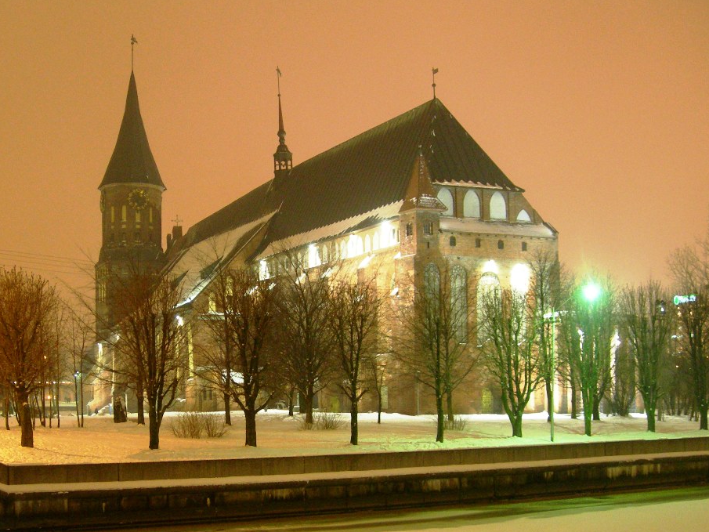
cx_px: 324
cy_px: 285
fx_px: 881
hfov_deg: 43.8
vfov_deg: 33.6
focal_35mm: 43
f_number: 2.8
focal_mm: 7.8
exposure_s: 1/1.1
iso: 200
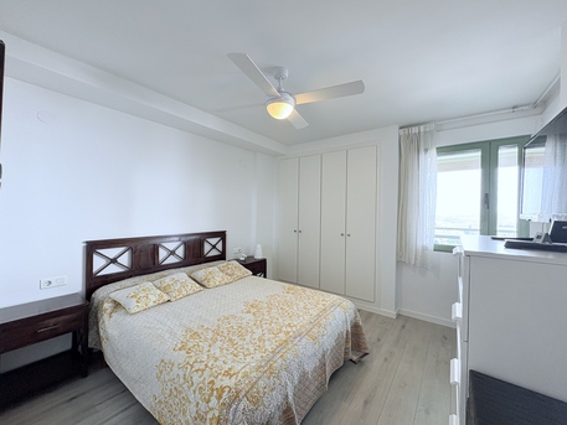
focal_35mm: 14
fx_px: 229
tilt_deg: -0.1
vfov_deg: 85.7
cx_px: 284
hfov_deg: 102.0
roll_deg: -0.4
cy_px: 212
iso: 160
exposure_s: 1/50
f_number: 2.2
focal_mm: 2.22
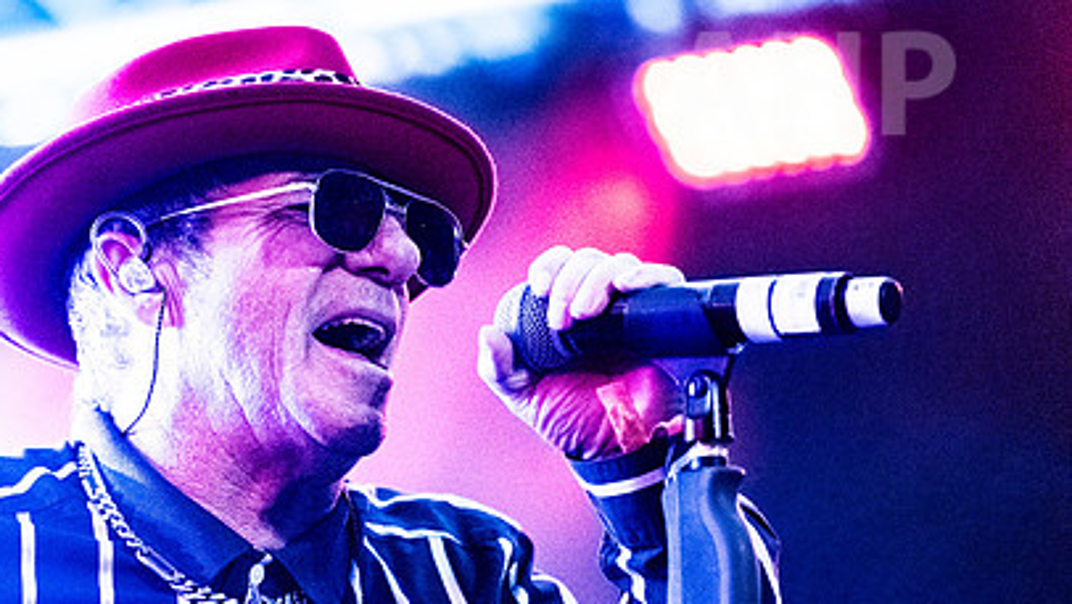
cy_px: 396
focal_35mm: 284
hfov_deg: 7.6
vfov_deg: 4.3
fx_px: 8078
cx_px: 309
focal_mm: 190
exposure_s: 1/2500
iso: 6400
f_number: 2.8
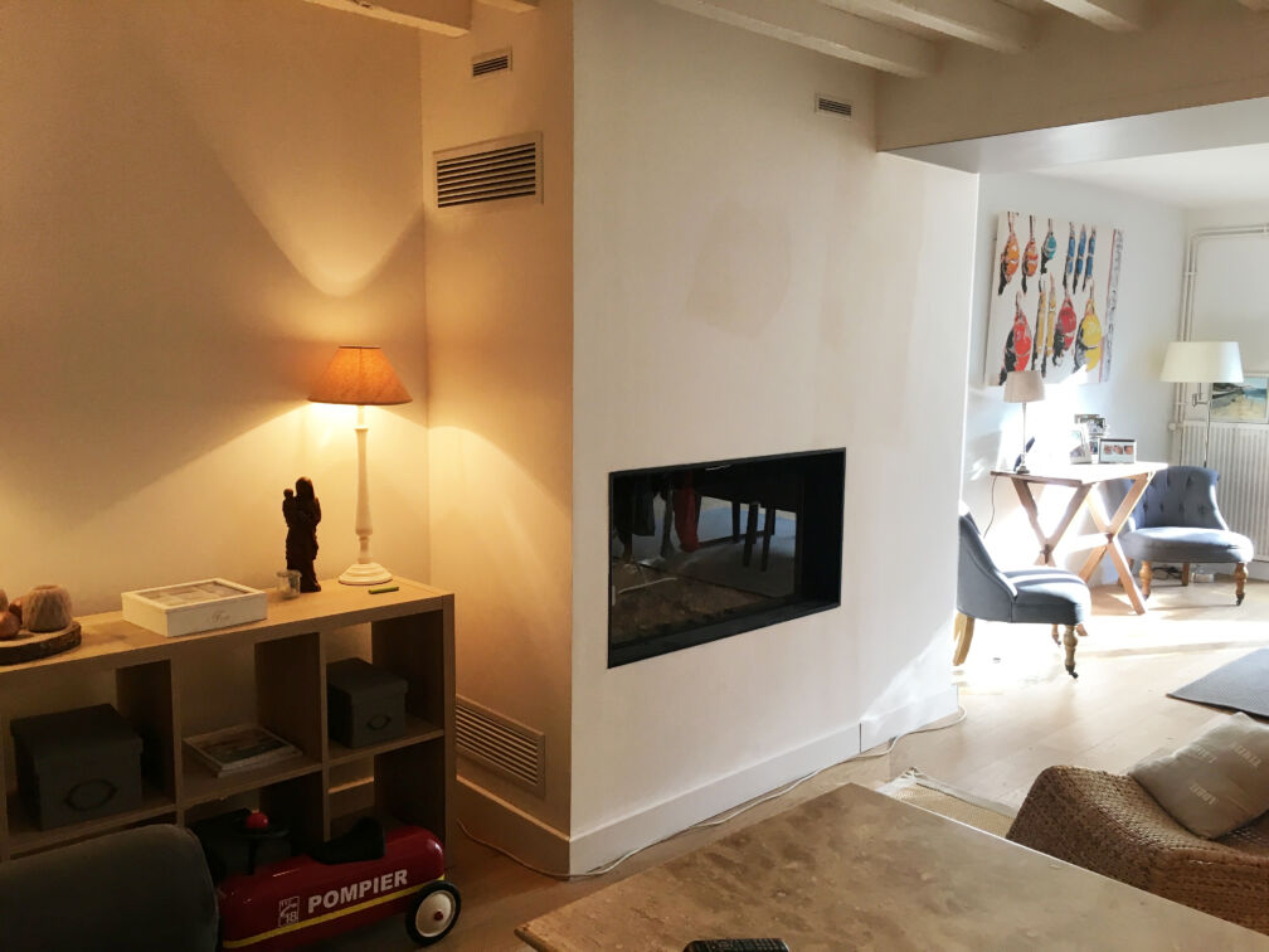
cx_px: 634
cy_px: 476
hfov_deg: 61.7
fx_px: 1063
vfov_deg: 48.2
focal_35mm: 29
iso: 40
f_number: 2.2
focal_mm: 4.15
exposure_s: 1/33
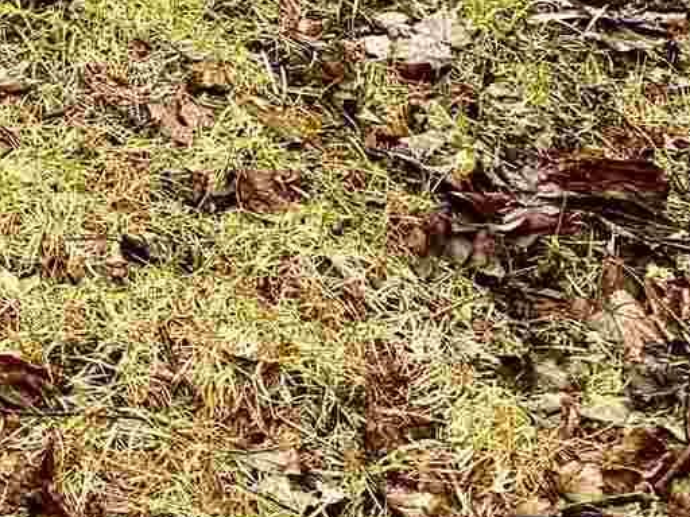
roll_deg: -0.9
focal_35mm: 144
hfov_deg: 11.0
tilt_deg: -19.6
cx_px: -1101
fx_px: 2870
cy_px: -692
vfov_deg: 9.3
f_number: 1.78
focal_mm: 6.76
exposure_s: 1/223
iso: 80
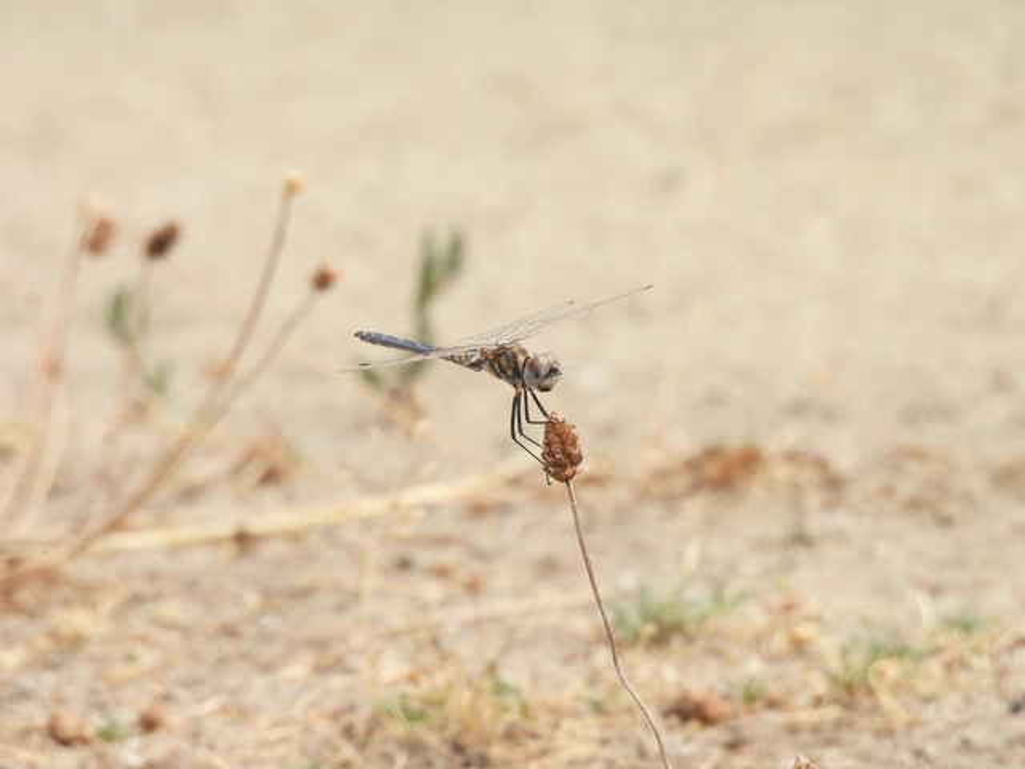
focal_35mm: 700
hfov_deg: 2.8
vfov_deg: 2.1
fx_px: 20727
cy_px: 384
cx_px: 512
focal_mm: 125
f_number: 6.3
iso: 100
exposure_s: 1/400
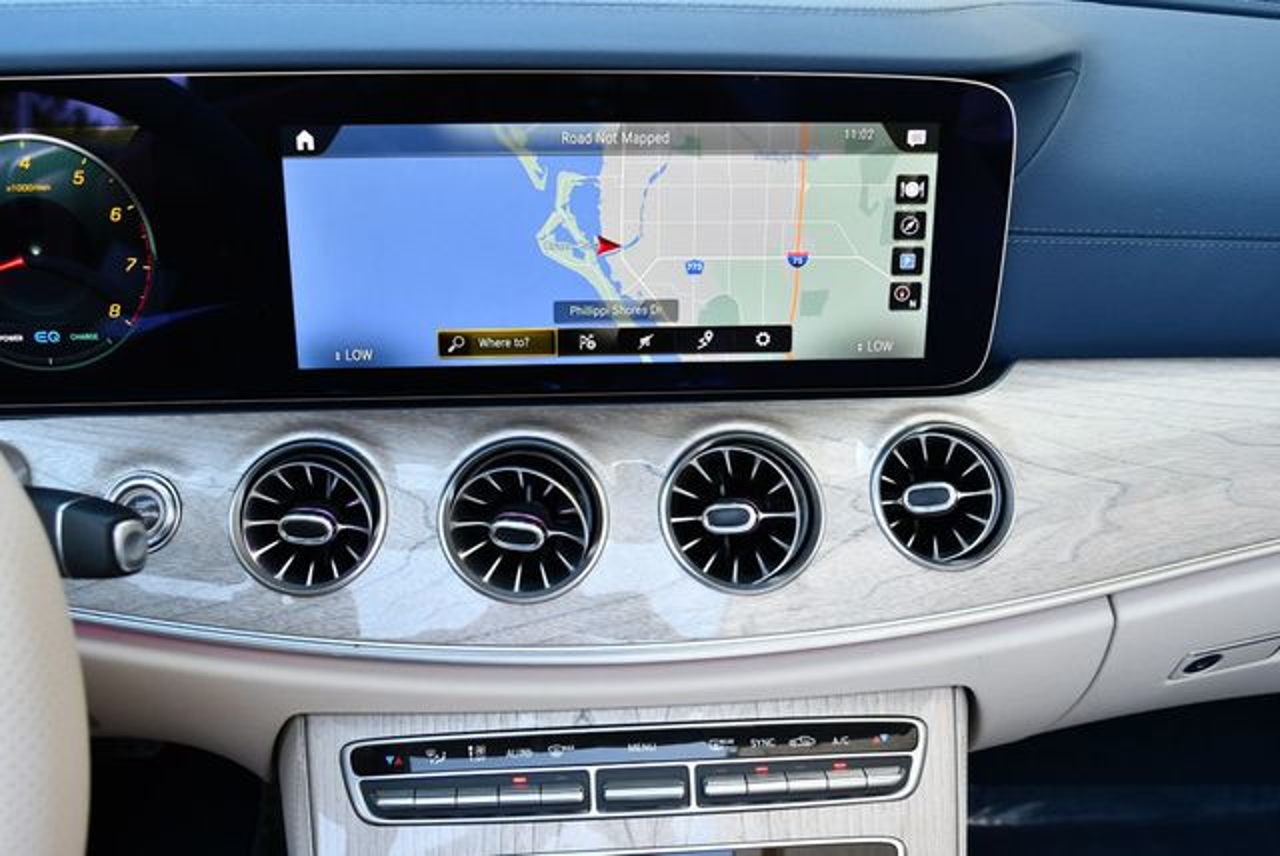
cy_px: 428
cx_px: 640
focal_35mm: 36
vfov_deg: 36.9
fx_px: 1281
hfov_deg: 53.1
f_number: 3.5
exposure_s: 1/250
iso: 400
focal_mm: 18
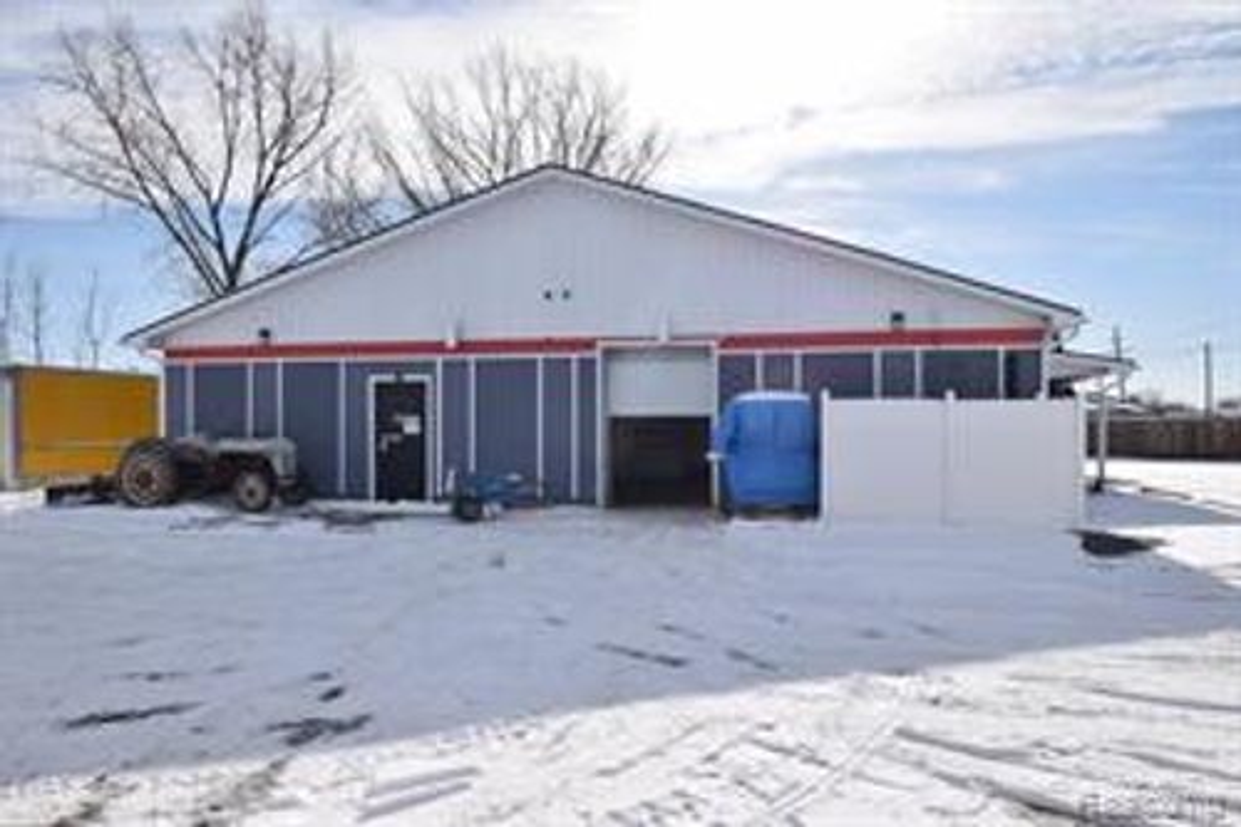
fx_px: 827
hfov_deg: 73.8
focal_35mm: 24
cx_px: 620
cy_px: 414
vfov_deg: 53.1
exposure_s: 1/250
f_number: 13
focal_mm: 16
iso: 100
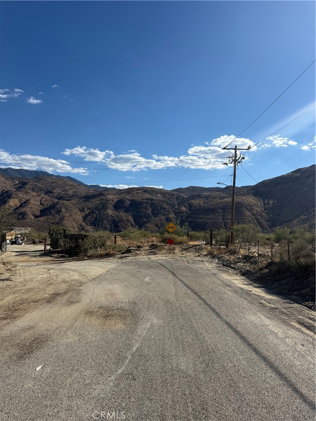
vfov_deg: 71.6
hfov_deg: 56.8
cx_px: 158
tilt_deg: +4.6
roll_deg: -1.2
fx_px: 292
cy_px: 210
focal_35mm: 24
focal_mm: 6.76
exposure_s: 1/6711
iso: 80
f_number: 1.78
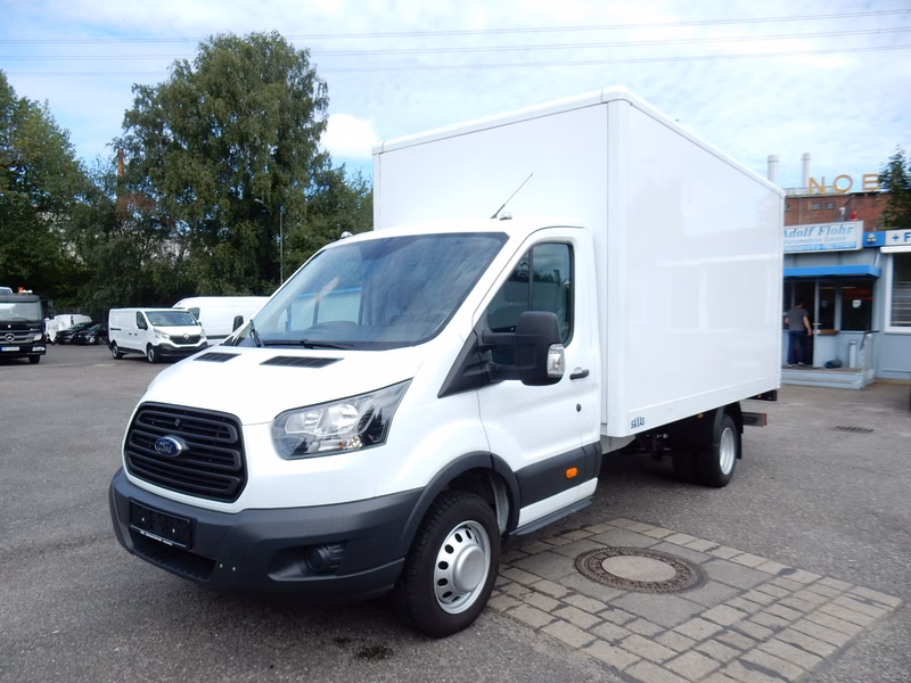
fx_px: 658
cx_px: 456
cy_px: 342
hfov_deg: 69.4
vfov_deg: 54.9
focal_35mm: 25
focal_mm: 4.5
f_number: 3.7
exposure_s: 1/800
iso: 125
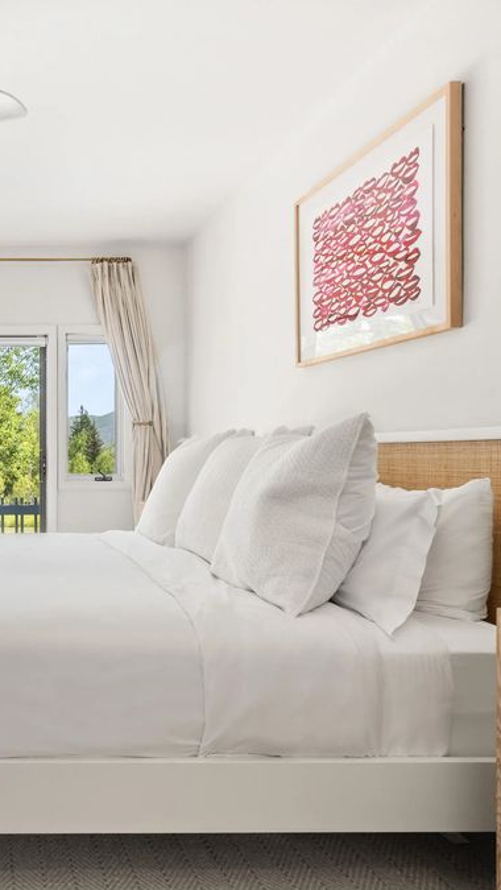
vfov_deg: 69.8
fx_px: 637
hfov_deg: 37.6
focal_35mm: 27
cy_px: 448
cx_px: -16
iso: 640
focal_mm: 17
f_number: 7.1
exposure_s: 1/40
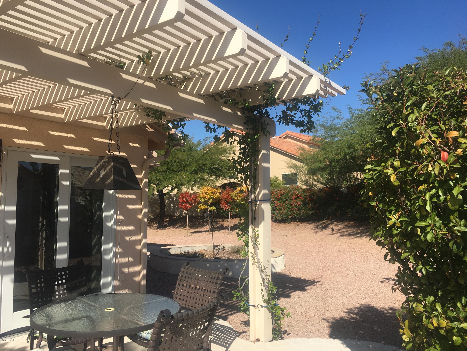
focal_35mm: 29
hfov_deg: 61.7
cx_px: 234
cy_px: 176
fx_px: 391
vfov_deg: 48.2
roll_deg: -0.9
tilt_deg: +5.2
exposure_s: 1/1789
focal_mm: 4.15
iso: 25
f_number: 2.2
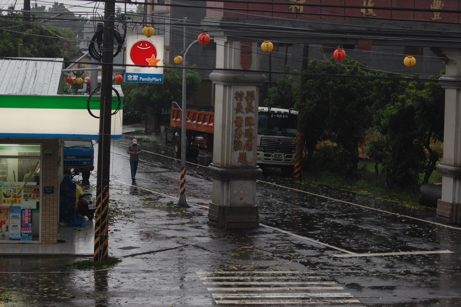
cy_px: 154
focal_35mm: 105
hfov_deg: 19.5
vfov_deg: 13.0
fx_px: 1343
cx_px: 230
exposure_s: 1/80
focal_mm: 70
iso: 400
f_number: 7.1
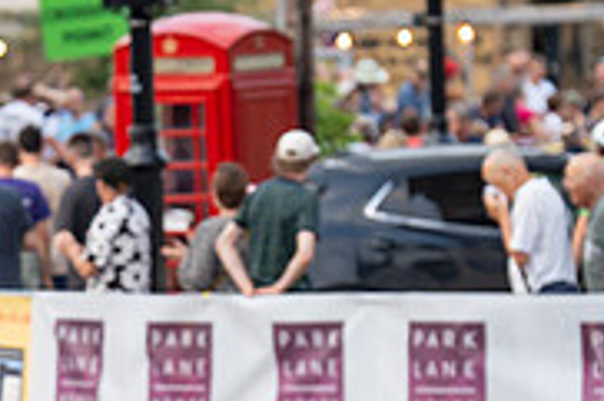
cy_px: 333
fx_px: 7862
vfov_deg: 2.9
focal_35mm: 469
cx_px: -285
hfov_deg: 4.4
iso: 500
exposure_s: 1/1000
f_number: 3.5
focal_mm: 147
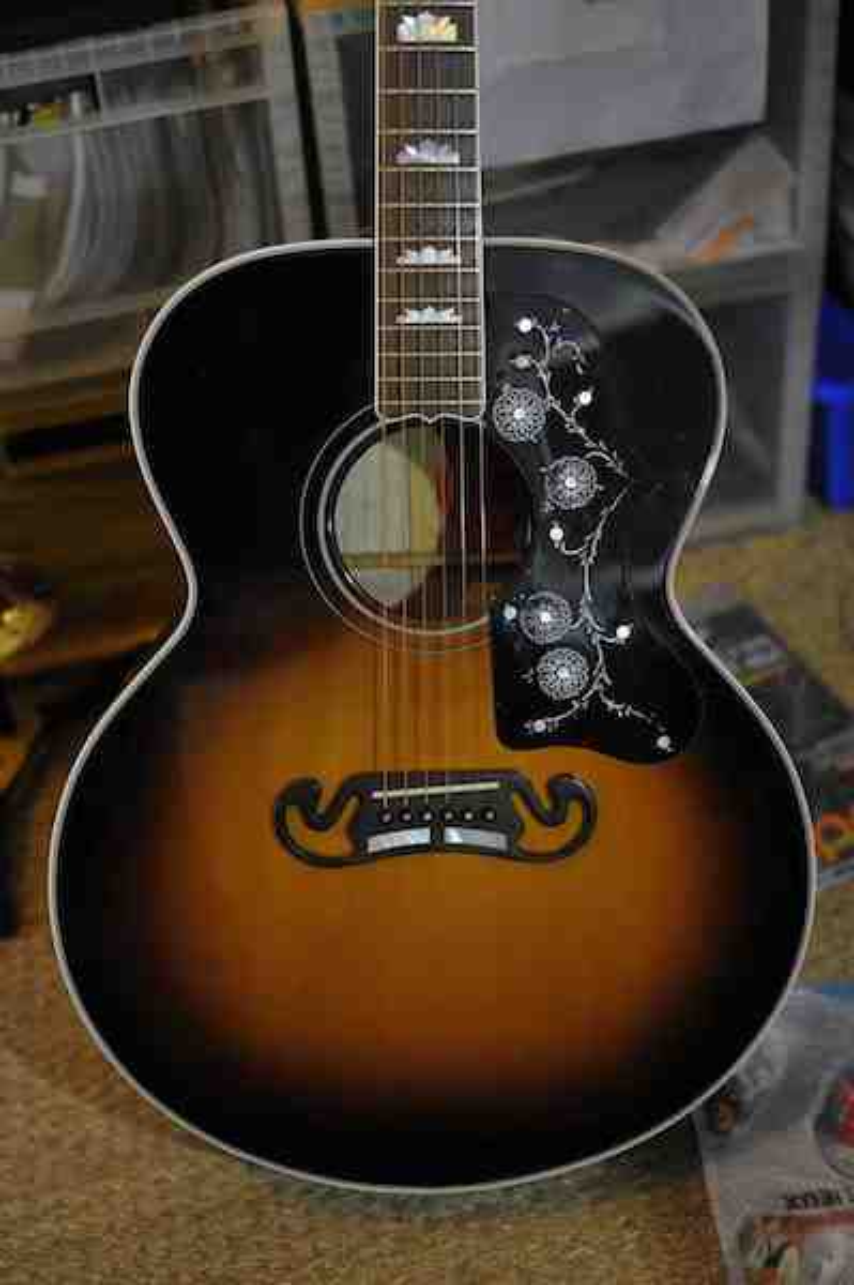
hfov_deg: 26.9
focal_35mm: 50
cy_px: 642
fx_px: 1782
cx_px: 427
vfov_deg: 39.6
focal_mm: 50
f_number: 2.8
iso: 900
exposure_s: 1/60
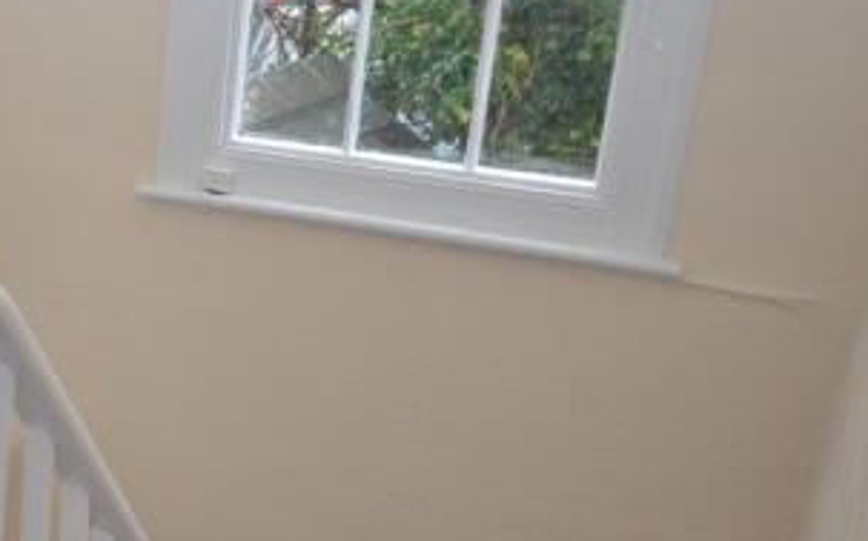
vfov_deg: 19.4
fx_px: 1560
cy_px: 447
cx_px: 89
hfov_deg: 29.8
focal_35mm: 66
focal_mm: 20
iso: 800
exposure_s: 1/60
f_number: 5.6
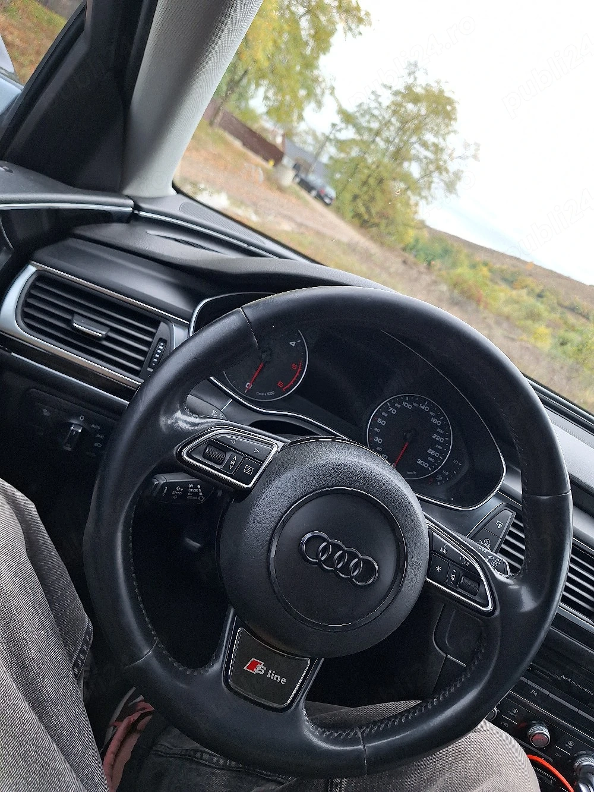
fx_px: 526
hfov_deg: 58.9
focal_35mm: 23
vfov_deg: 73.9
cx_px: 297
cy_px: 396
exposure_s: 1/204
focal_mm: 5.54
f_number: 1.8
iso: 40
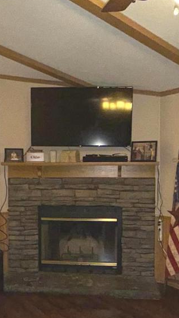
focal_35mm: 39
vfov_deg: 51.3
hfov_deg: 30.4
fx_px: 329
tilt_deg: -4.2
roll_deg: +0.4
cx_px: 70
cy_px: 188
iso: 200
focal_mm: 2.22
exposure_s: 1/60
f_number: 2.2
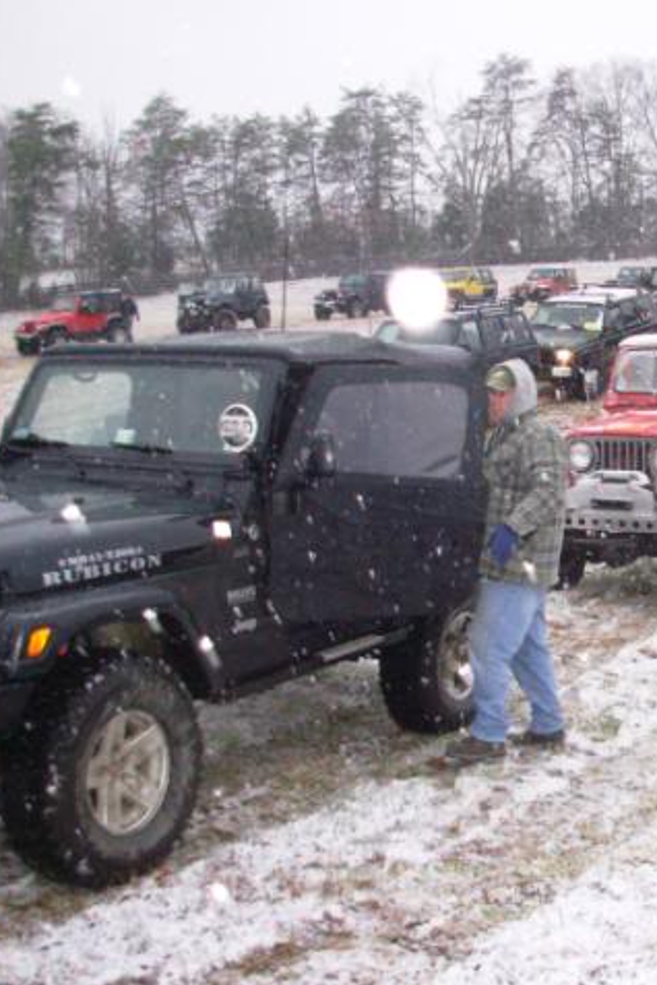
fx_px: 1451
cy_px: 491
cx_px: 603
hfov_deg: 24.7
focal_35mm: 53
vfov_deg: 37.5
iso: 194
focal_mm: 6.3
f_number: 2.9
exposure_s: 1/124
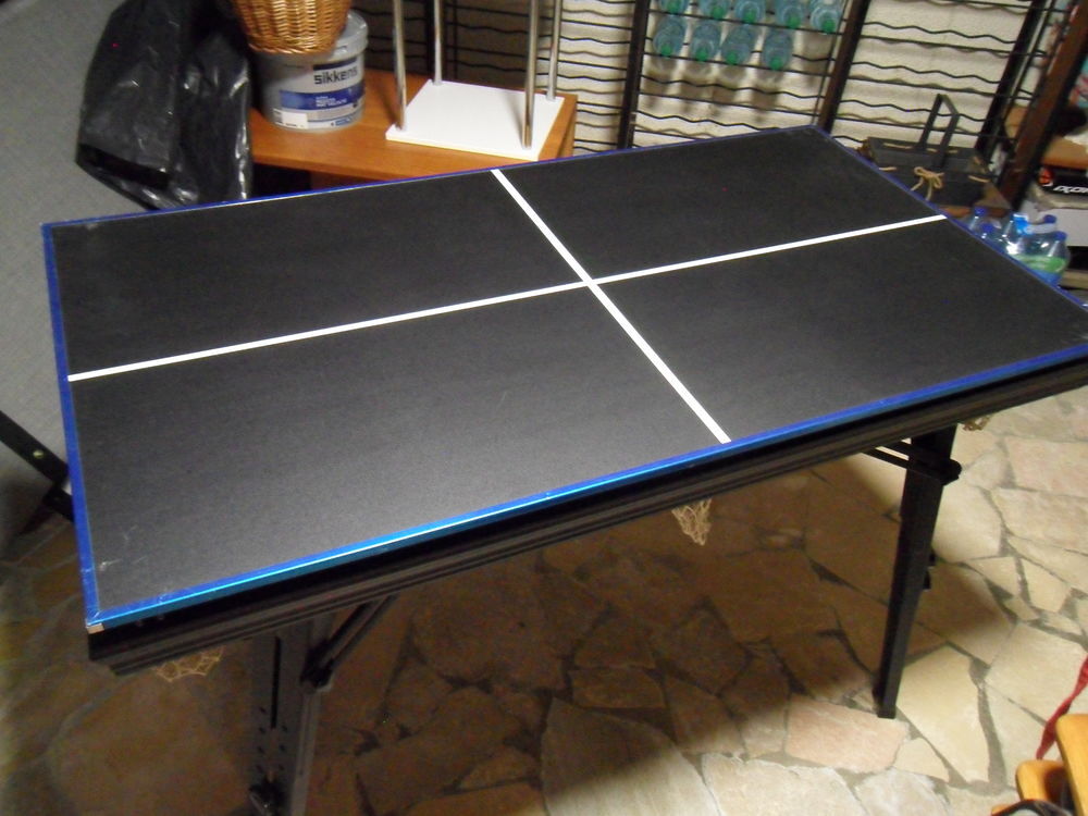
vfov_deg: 49.7
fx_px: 880
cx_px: 544
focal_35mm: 28
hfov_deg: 63.4
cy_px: 408
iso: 800
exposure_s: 1/15
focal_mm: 5
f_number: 3.4
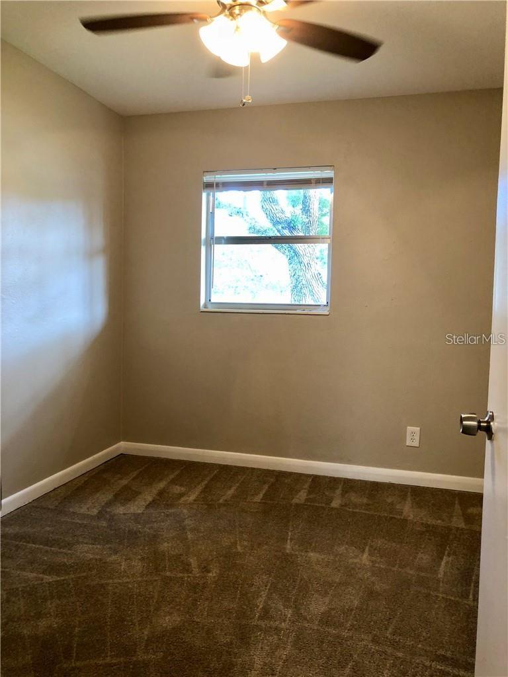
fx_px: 548
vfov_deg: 63.4
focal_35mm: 28
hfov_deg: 49.7
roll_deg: -1.4
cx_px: 254
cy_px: 338
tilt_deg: -3.6
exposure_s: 1/17
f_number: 1.8
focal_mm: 3.99
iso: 40
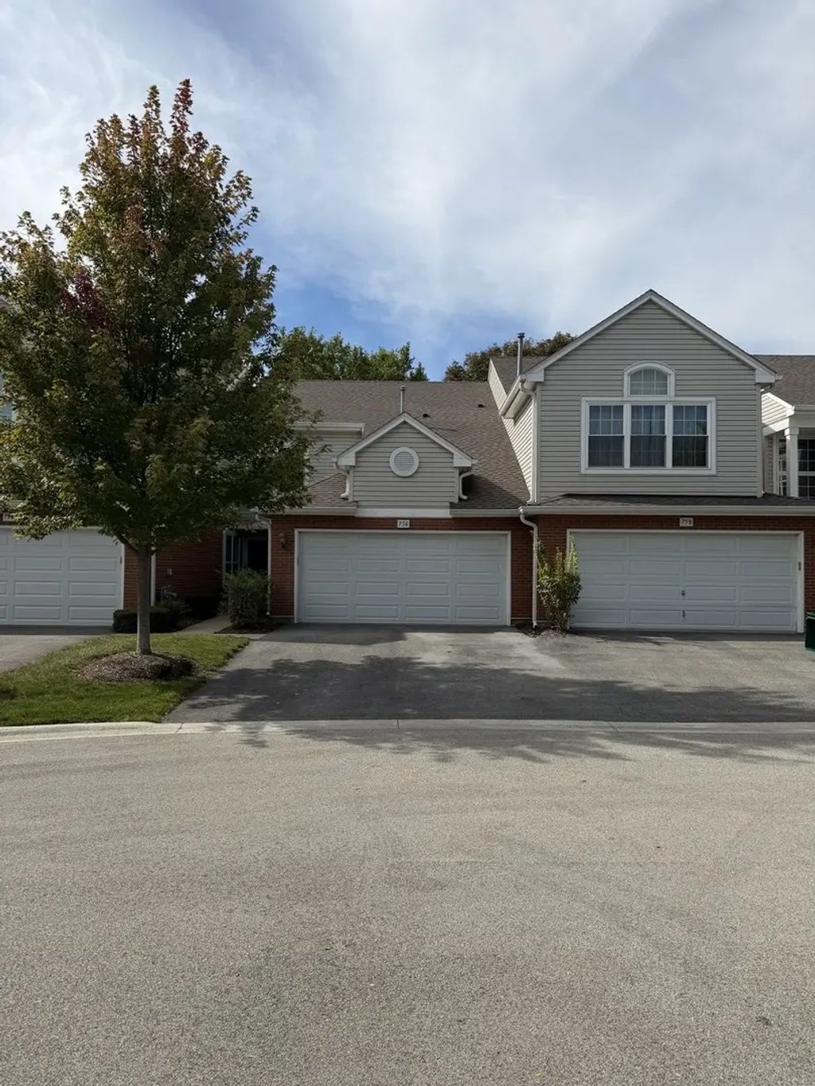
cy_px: 543
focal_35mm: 24
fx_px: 753
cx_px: 408
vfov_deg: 71.6
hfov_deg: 56.8
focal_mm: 6.76
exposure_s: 1/6173
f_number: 1.78
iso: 80
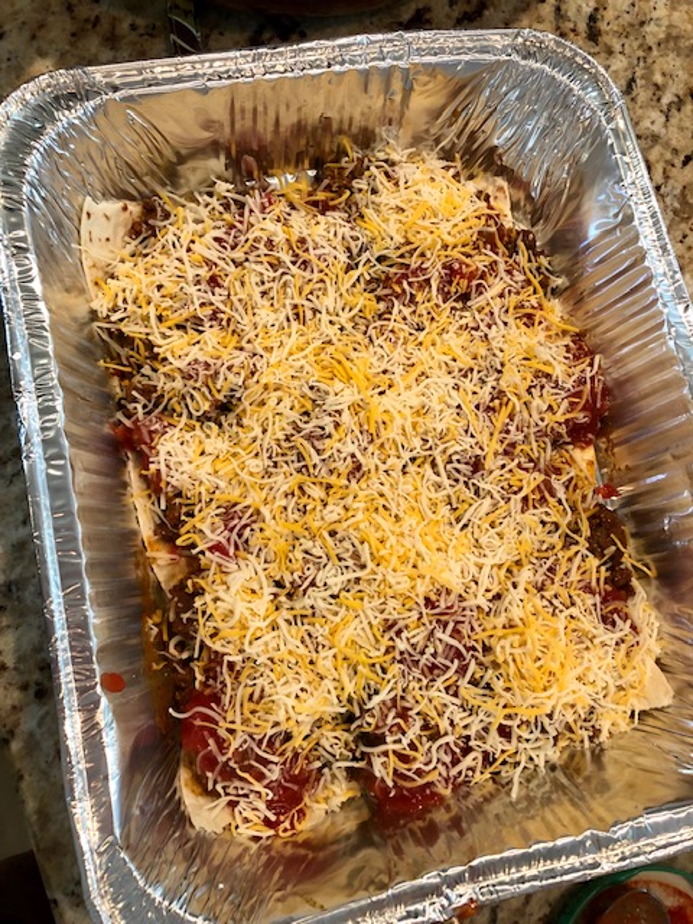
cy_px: 462
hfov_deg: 49.7
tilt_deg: -77.6
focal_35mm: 28
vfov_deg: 63.4
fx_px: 747
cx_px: 346
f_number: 1.8
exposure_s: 1/15
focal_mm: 3.99
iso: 64
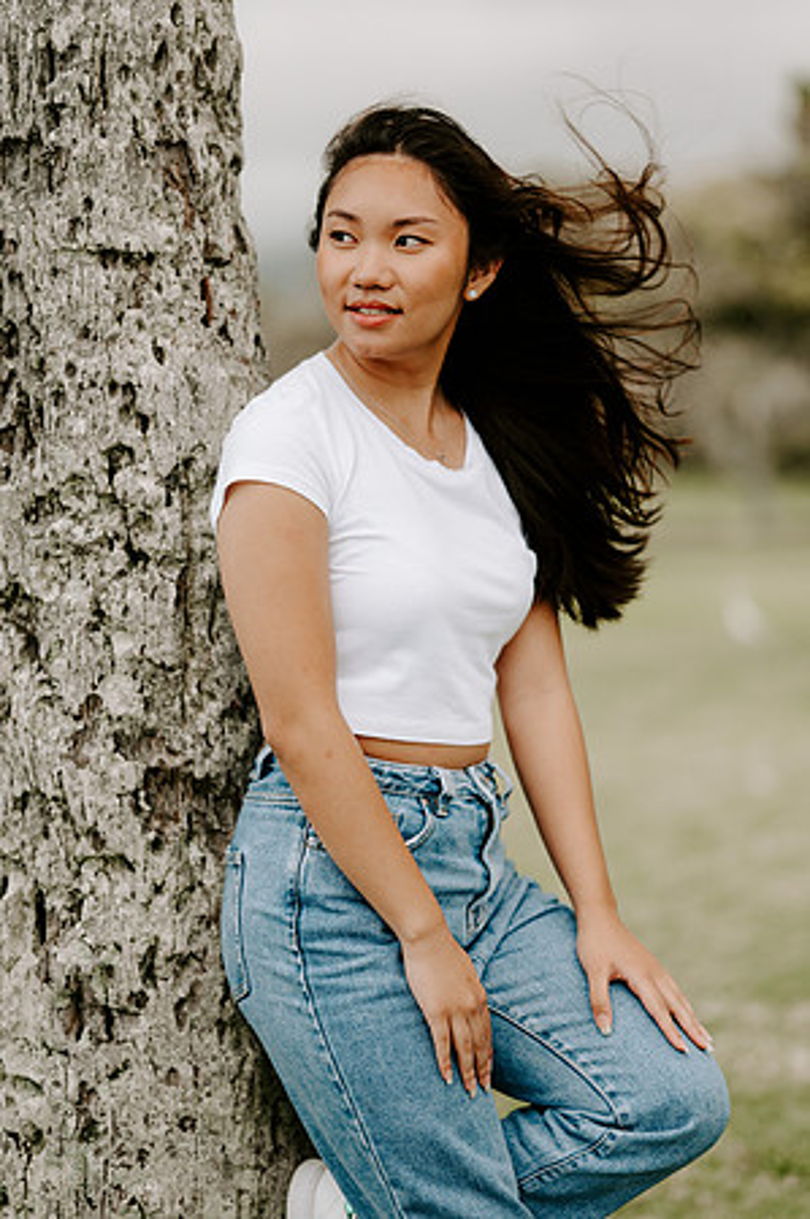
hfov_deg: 16.0
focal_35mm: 85
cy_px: 610
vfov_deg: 23.9
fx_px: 2875
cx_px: 405
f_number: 1.8
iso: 160
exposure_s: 1/1600
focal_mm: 85
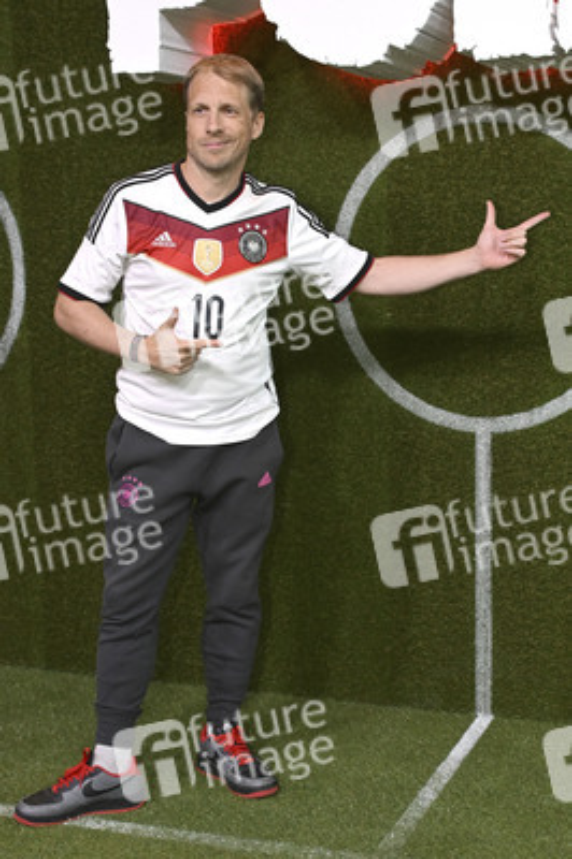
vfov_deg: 54.5
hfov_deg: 37.8
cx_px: 286
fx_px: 836
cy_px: 430
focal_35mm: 35
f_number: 5
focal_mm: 35
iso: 1600
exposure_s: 1/250
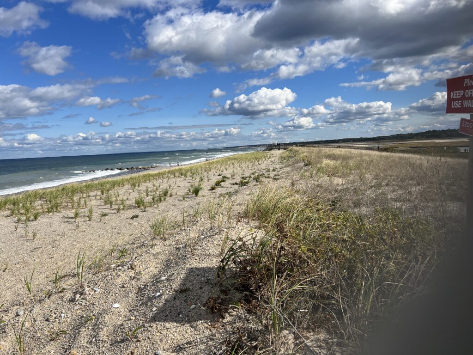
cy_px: 178
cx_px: 236
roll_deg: +3.0
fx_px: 355
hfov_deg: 67.3
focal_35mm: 26
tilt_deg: -4.9
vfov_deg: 53.1
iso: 50
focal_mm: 5.7
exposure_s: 1/6579
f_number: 1.5
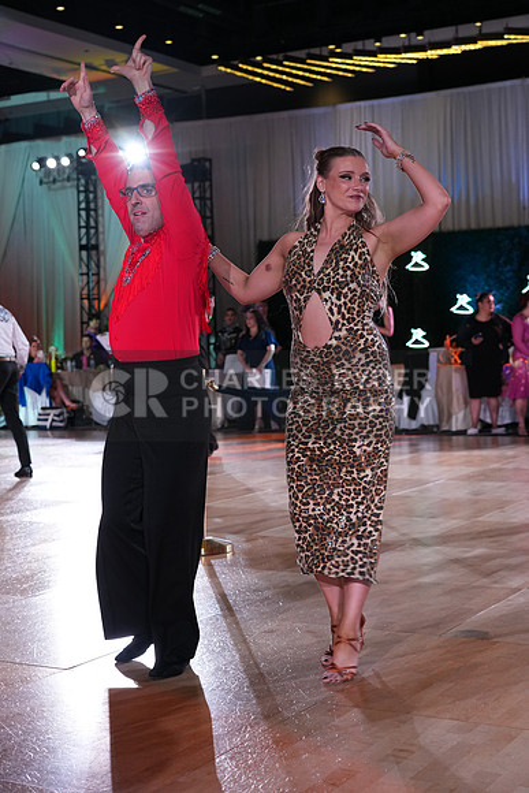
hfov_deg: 24.2
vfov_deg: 35.6
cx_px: 264
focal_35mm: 56
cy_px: 396
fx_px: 1234
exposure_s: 1/250
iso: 1250
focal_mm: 56
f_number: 4.5
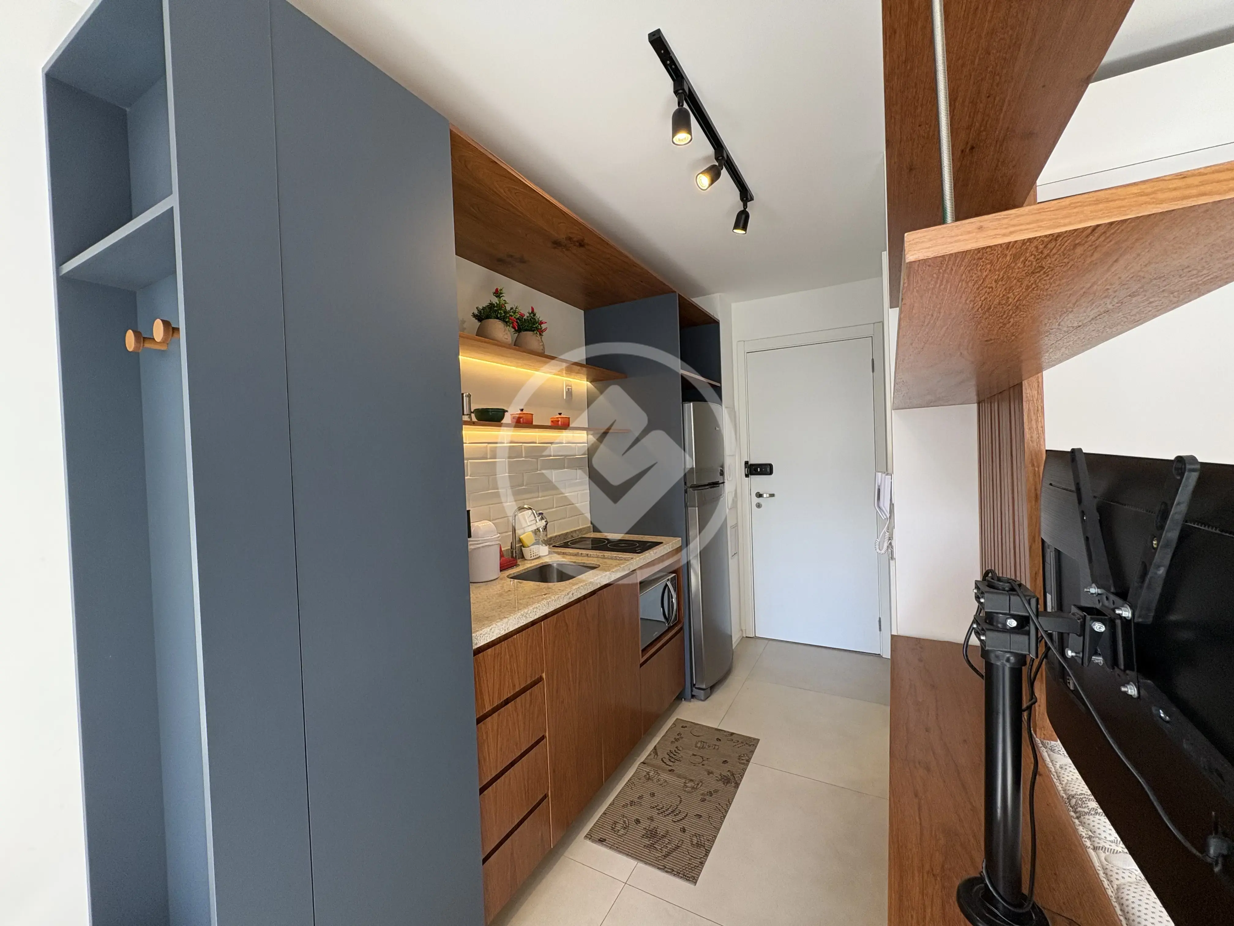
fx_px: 499
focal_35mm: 14
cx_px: 617
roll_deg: +2.4
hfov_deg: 102.1
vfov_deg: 85.7
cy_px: 463
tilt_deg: -0.5
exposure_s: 1/99
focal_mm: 2.22
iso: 100
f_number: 2.2
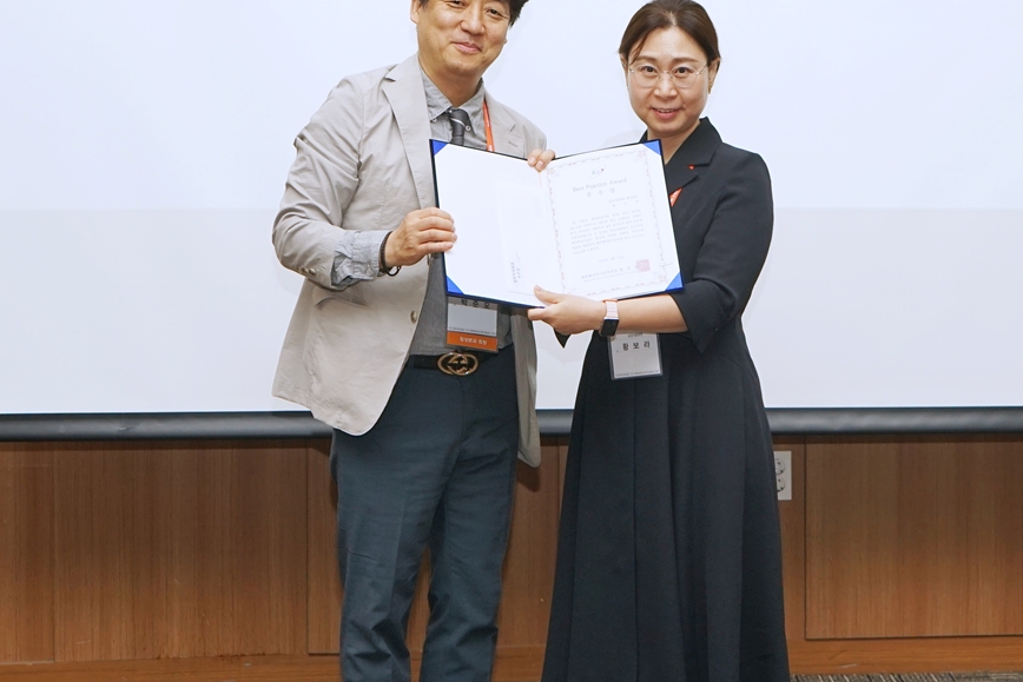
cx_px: 581
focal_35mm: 47
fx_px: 1336
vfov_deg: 28.5
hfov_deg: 41.8
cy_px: 226
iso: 400
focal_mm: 34
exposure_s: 1/125
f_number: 6.3
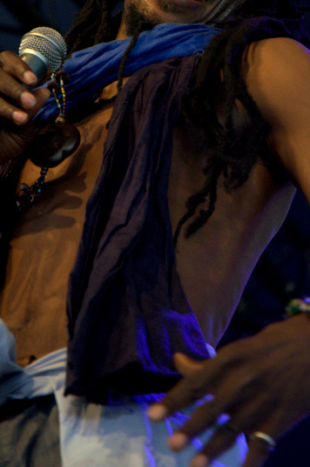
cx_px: 145
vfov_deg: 9.7
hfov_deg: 6.5
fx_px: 2741
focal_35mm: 212
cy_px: 169
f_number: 5.6
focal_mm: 105
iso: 2500
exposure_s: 1/200
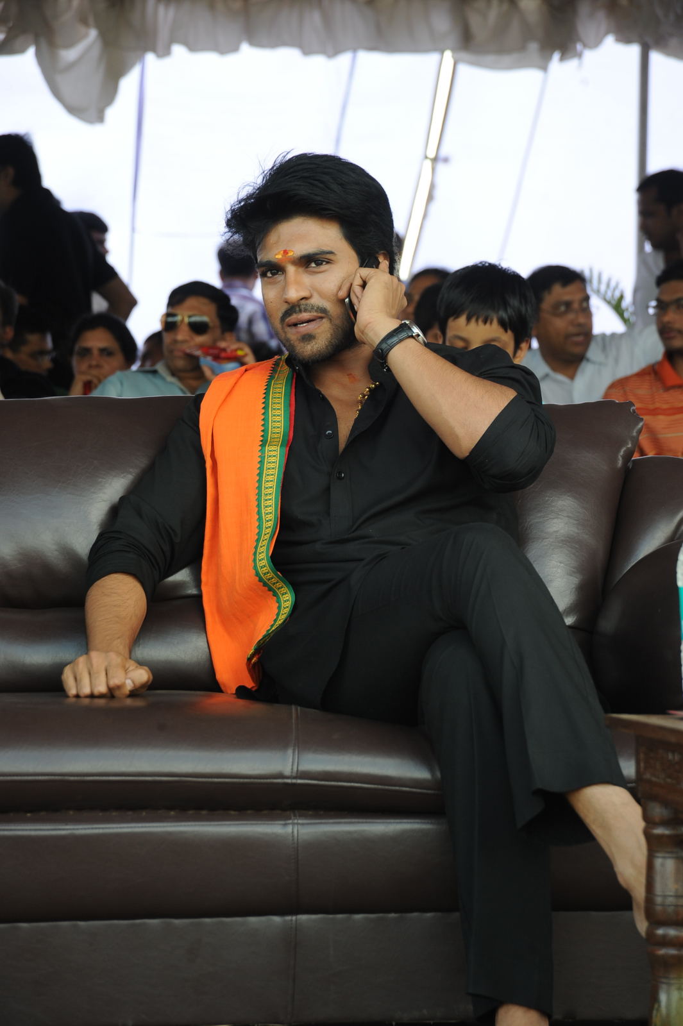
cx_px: 342
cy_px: 513
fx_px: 3418
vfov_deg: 17.1
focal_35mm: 120
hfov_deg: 11.4
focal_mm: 120
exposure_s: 1/125
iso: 640
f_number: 7.1
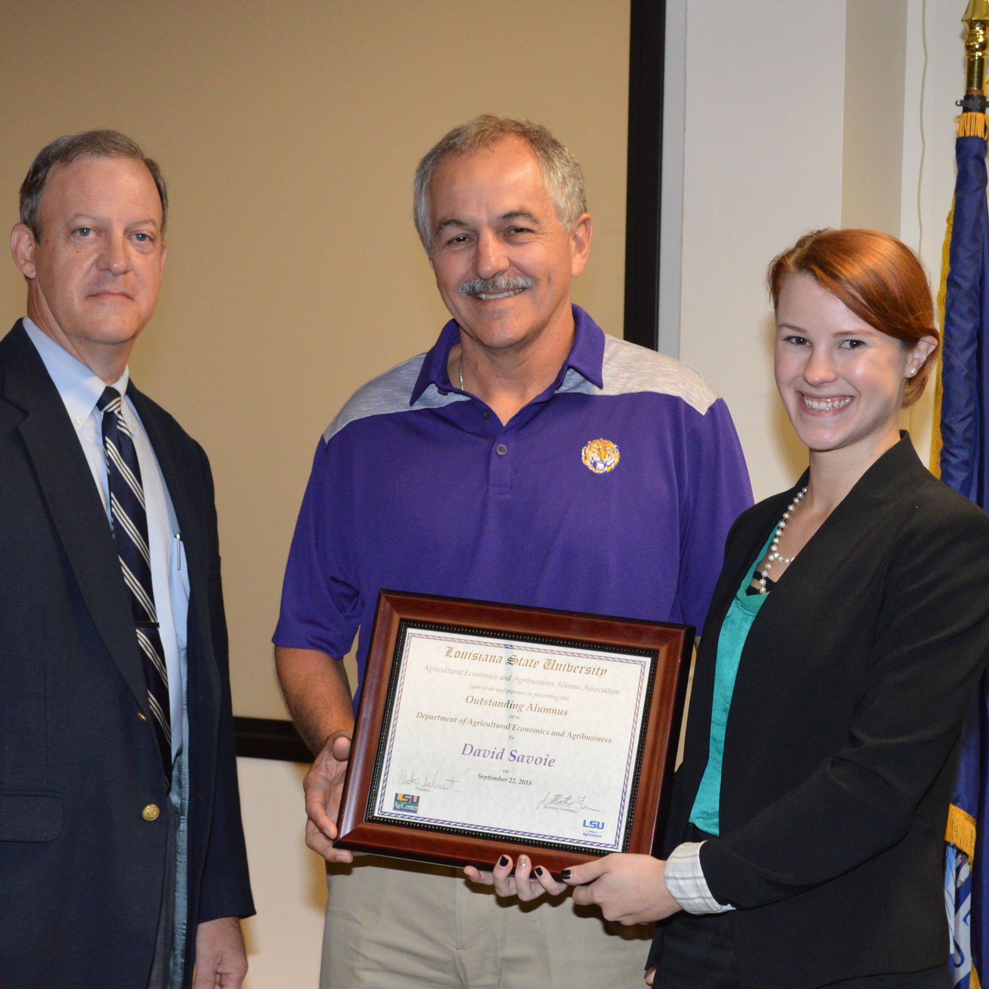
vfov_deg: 23.7
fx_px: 2360
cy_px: 494
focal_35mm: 73
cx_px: 449
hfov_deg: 23.7
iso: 2000
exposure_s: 1/60
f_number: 5
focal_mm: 38
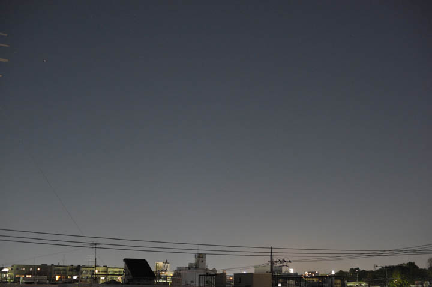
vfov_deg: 27.0
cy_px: 144
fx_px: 600
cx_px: 216
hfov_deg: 39.6
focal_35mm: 50
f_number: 4
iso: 3200
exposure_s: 1/3
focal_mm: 50
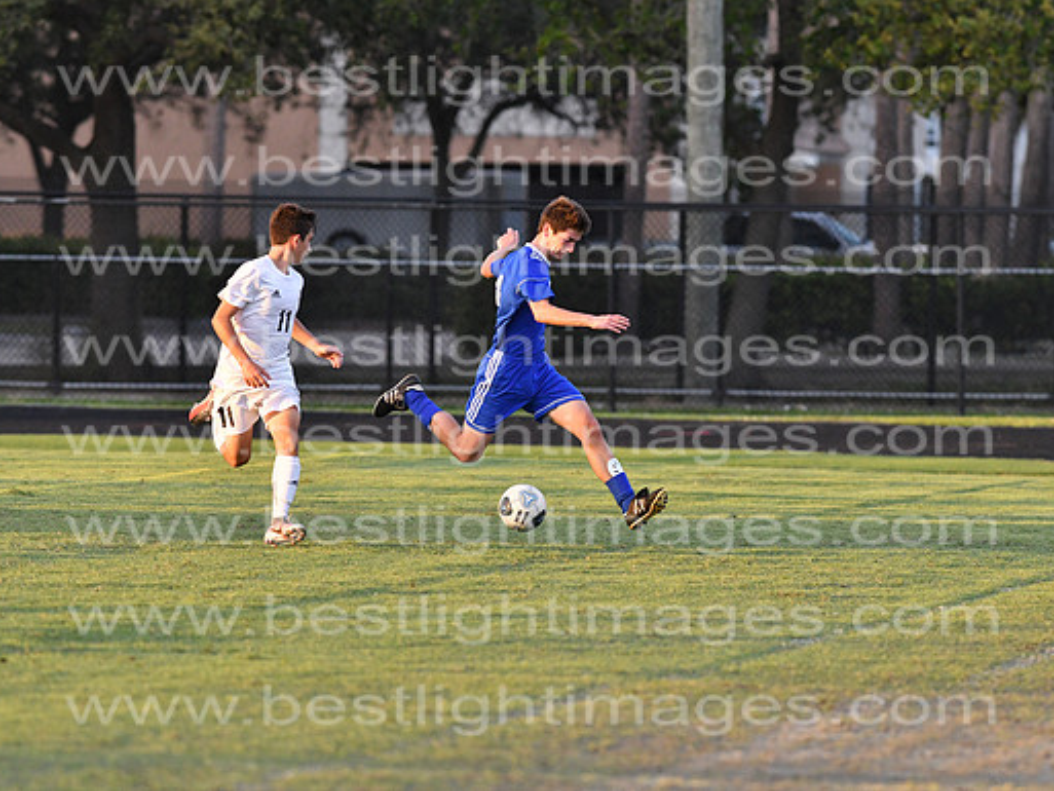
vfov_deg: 3.0
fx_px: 14893
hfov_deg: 4.1
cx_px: 532
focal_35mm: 489
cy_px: 396
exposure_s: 1/1000
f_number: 4.5
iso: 1600
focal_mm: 300
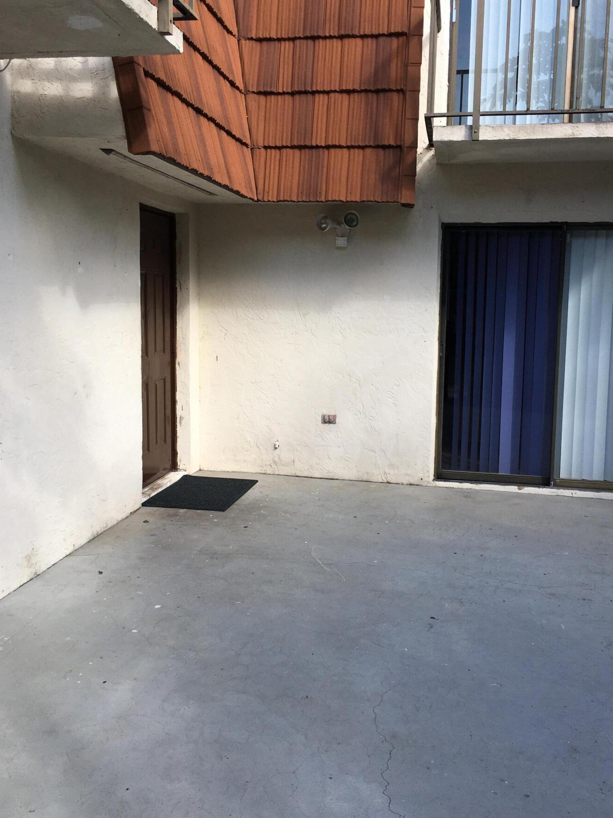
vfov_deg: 55.3
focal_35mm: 33
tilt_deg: -5.3
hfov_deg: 42.9
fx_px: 779
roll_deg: -2.9
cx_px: 317
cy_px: 389
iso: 25
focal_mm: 4.15
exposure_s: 1/561
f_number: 2.2
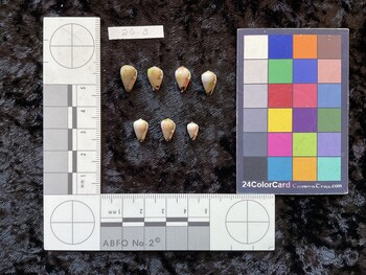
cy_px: 138
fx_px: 307
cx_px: 183
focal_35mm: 29
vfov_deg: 48.3
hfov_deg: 61.6
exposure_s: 1/60
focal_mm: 3
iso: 50
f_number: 1.8
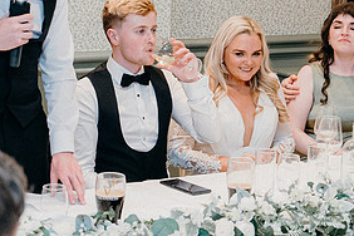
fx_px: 1111
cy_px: 27
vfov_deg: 12.0
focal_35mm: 113
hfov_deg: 18.1
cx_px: 198
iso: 2500
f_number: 3.5
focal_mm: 37
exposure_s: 1/160
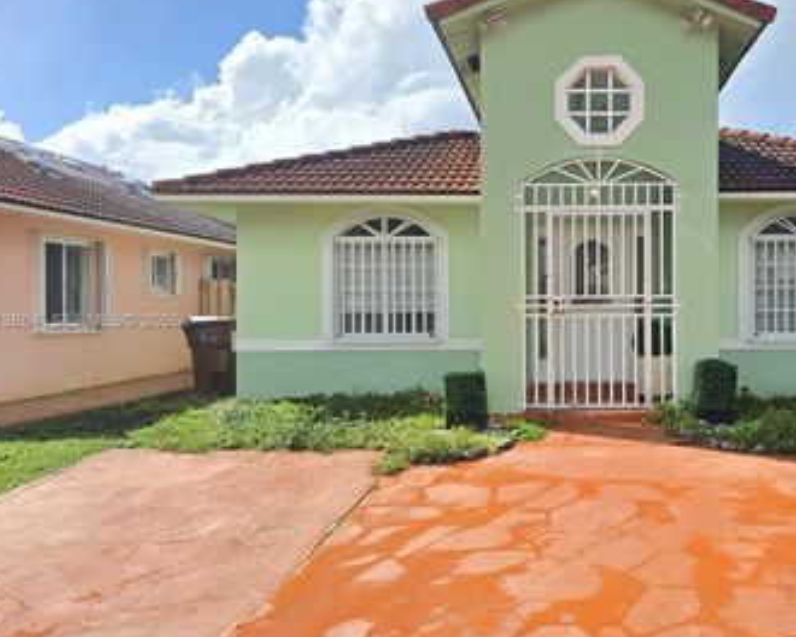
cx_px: 550
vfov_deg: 43.4
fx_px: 801
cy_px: 322
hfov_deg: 51.5
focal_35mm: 34
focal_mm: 6.3
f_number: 1.7
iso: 12
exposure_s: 1/752
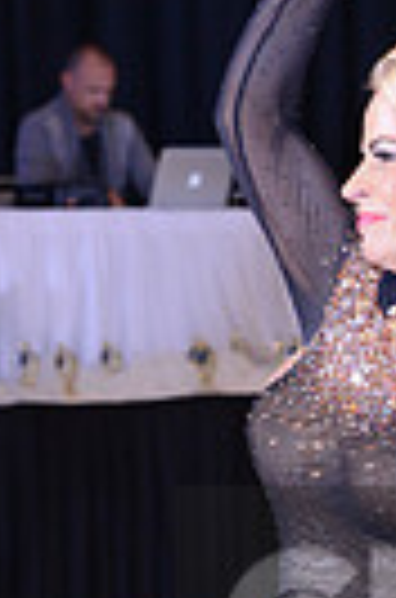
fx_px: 5440
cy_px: 638
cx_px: 799
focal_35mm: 328
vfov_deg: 6.3
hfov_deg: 4.1
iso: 1250
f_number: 5.6
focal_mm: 75
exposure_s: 1/250
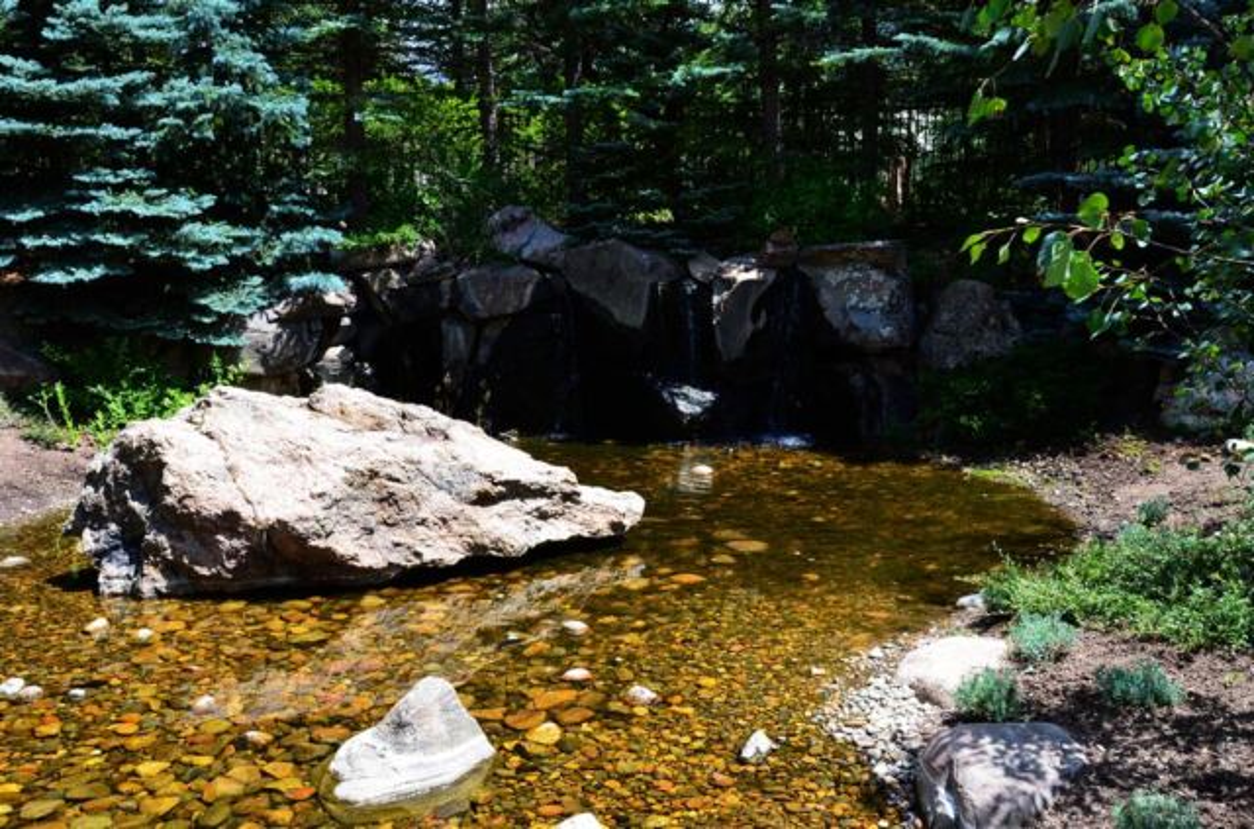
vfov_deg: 43.4
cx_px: 627
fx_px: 1042
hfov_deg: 62.1
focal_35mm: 30
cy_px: 414
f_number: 11
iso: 200
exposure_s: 1/125
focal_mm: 20
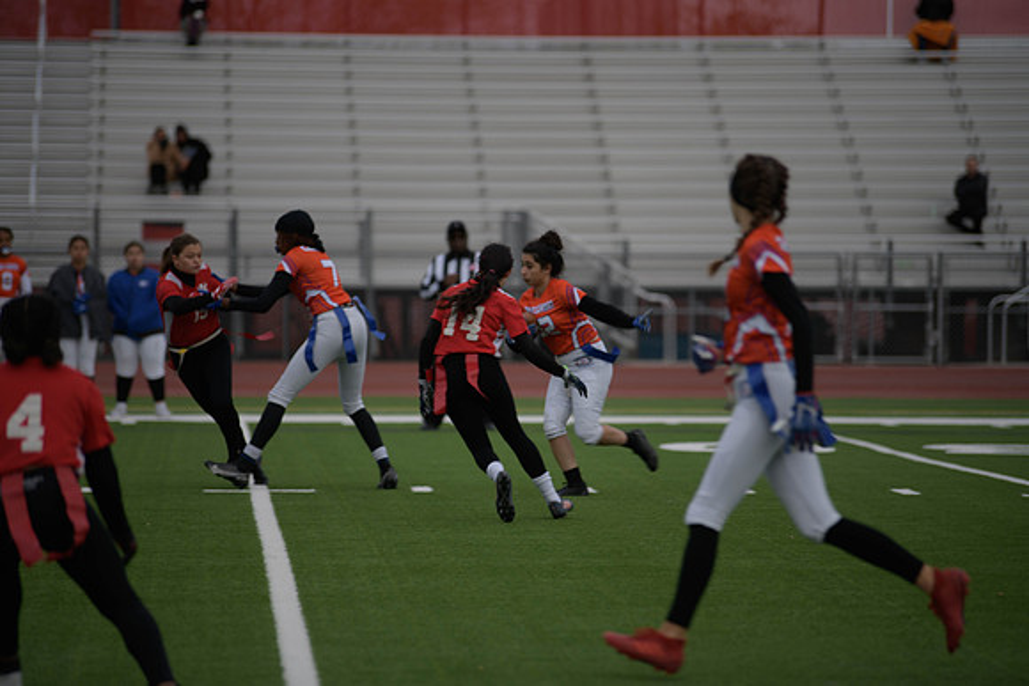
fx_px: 5718
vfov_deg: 6.9
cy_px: 343
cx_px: 514
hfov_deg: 10.3
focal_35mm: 200
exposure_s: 1/200
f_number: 2.8
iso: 72
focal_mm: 200
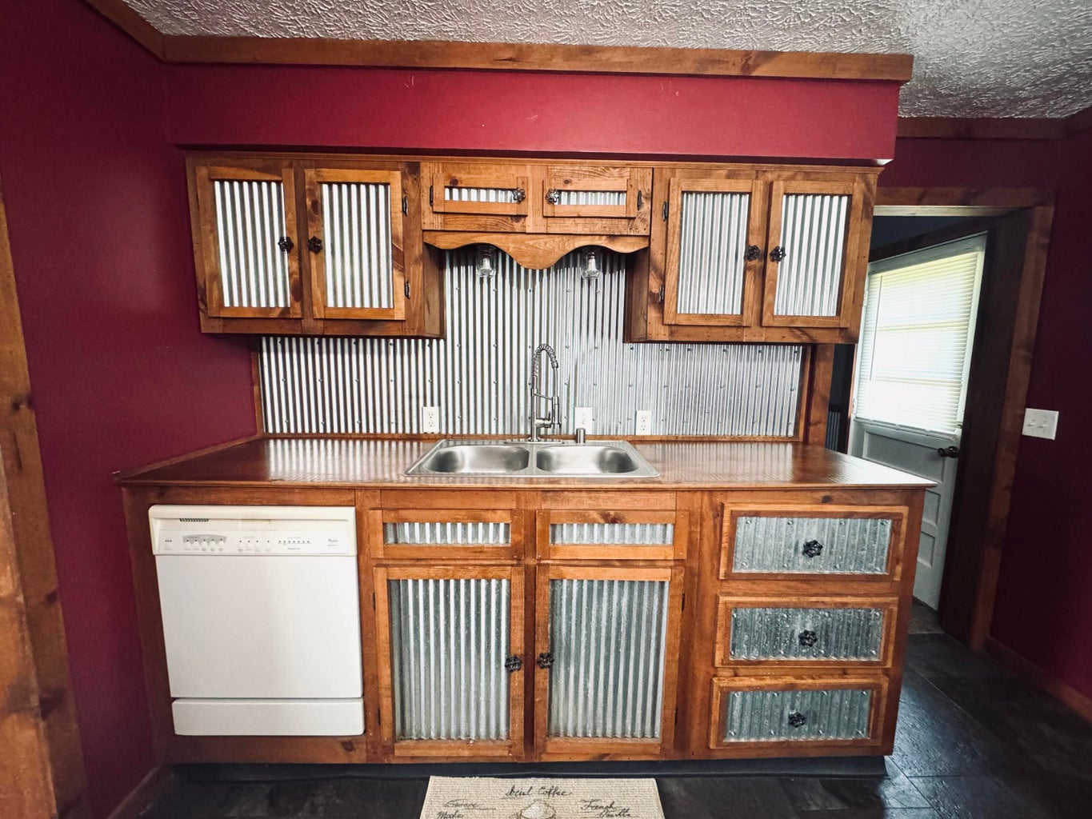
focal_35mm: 14
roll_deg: -0.9
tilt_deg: -8.0
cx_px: 546
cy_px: 410
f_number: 2.2
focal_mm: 2.22
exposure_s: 1/60
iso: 800
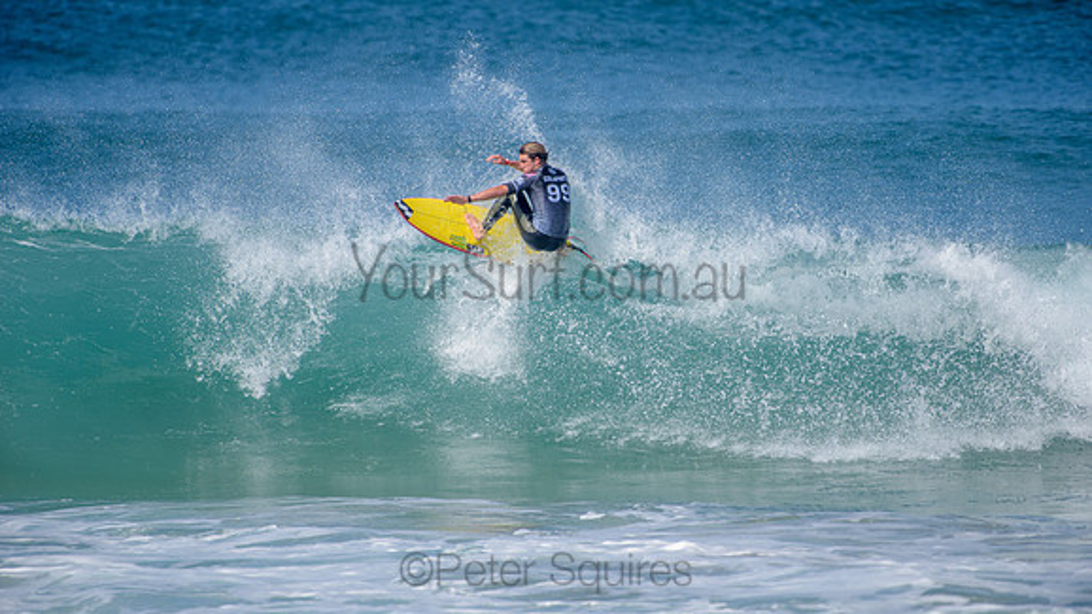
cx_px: 546
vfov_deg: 2.3
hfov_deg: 4.1
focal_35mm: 526
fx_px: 15229
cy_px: 256
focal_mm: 500
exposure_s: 1/2000
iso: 160
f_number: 5.6
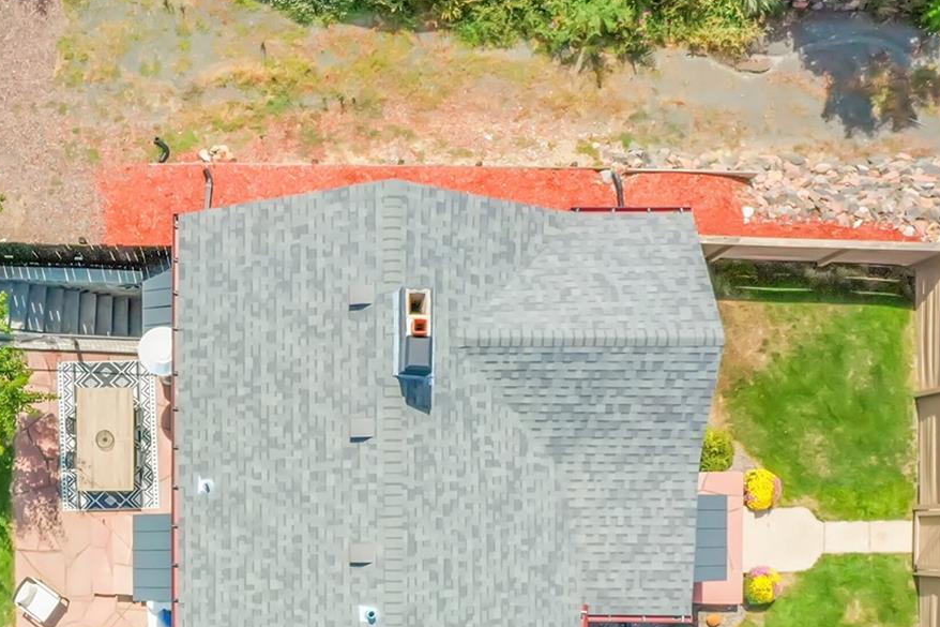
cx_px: 244
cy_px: 539
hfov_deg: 38.0
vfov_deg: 25.8
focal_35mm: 51
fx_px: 1331
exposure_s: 1/1600
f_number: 8
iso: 800
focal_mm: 10.26
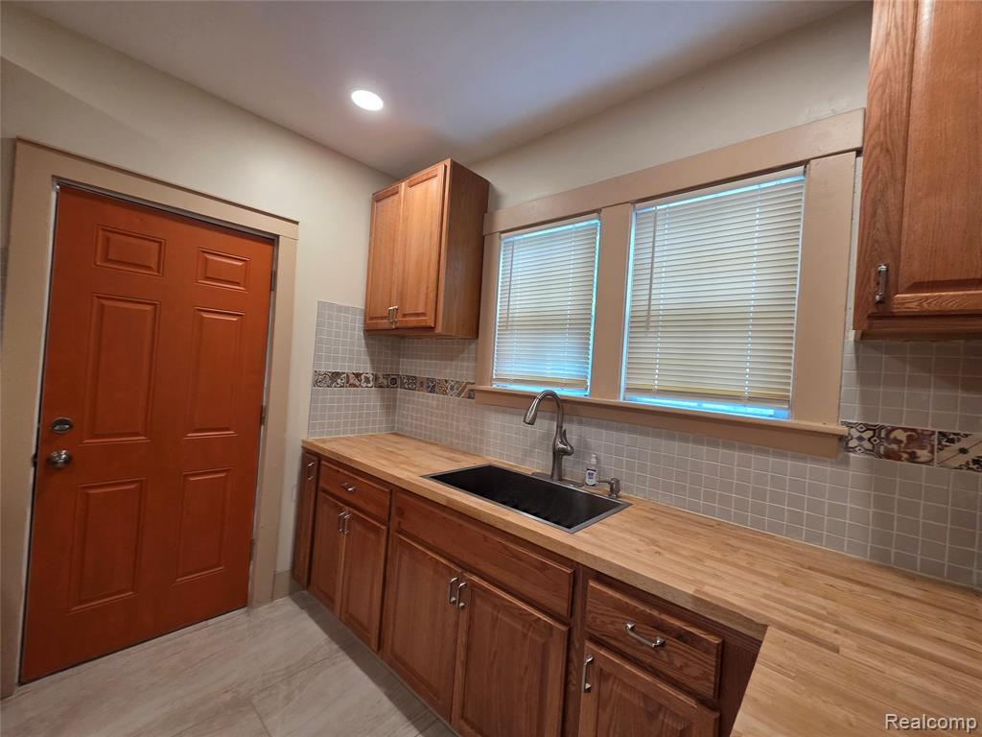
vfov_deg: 89.9
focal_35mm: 13
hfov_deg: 106.2
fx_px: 369
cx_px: 491
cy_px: 368
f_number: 2.2
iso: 200
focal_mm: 2.2
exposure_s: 1/60
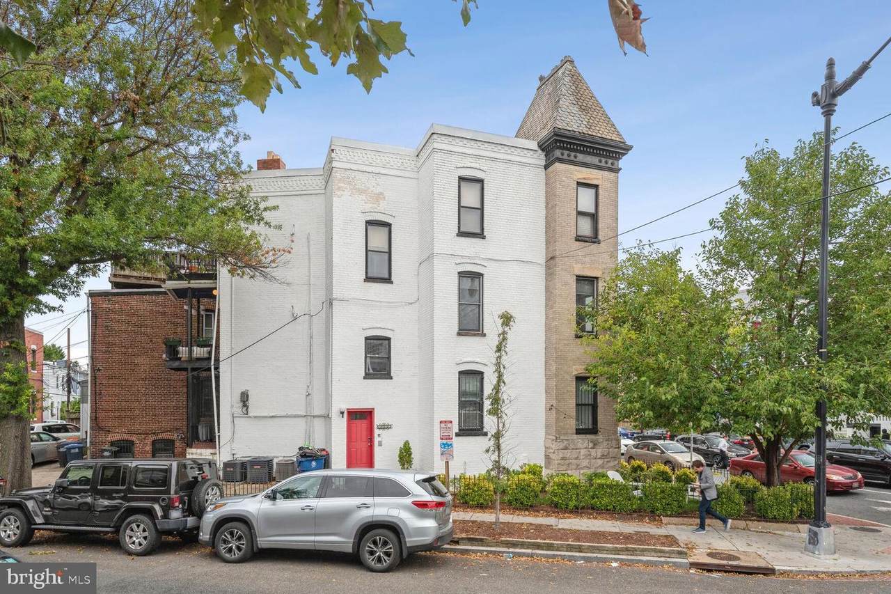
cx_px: 446
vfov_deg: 57.2
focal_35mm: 22
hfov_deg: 78.6
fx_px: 544
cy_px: 297
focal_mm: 22
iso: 400
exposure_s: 1/60
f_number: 8
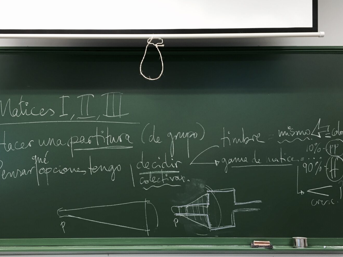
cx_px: 158
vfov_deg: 40.6
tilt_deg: +0.7
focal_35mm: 35
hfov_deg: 52.6
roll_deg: +0.3
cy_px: 150
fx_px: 347
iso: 100
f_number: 2.2
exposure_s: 1/33
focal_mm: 4.15
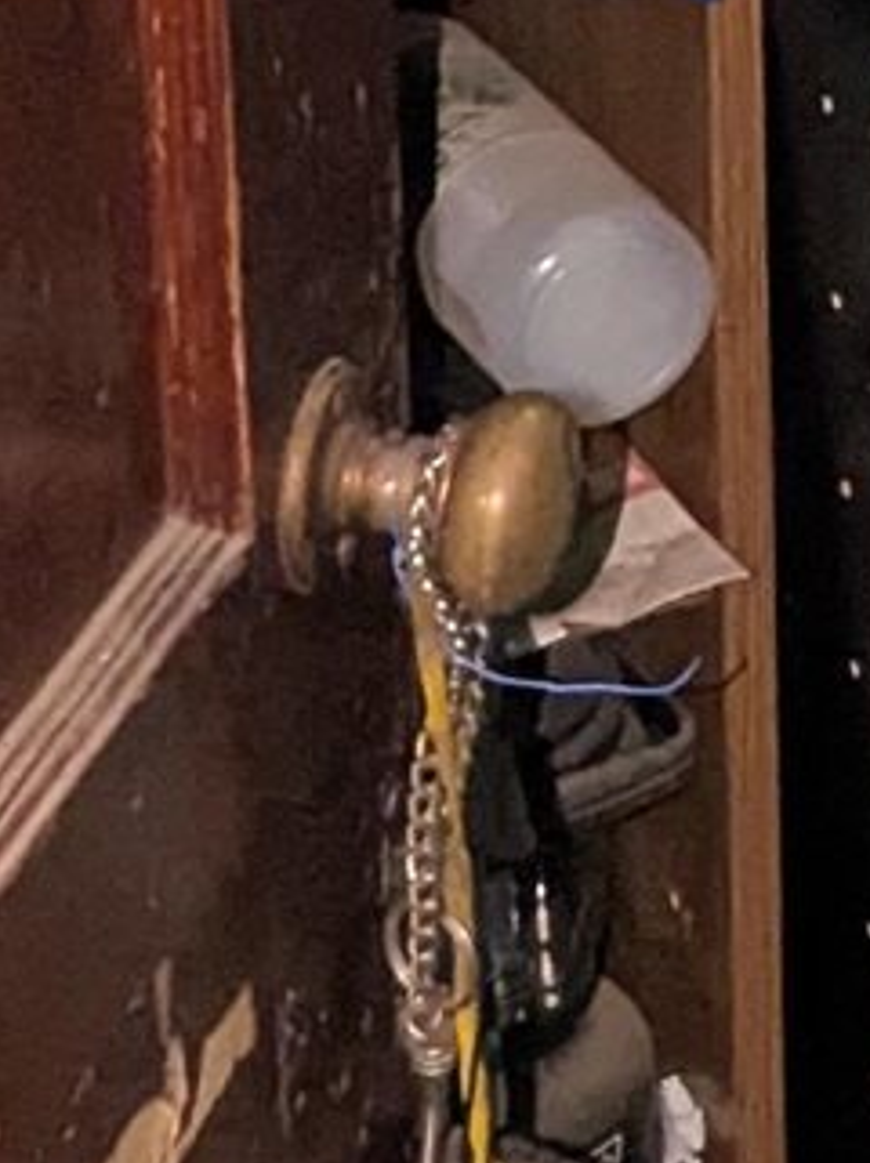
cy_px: -185
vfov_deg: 16.5
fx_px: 3861
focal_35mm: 115
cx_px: 1443
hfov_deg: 12.1
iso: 240
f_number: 2.2
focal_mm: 2.35
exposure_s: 1/24
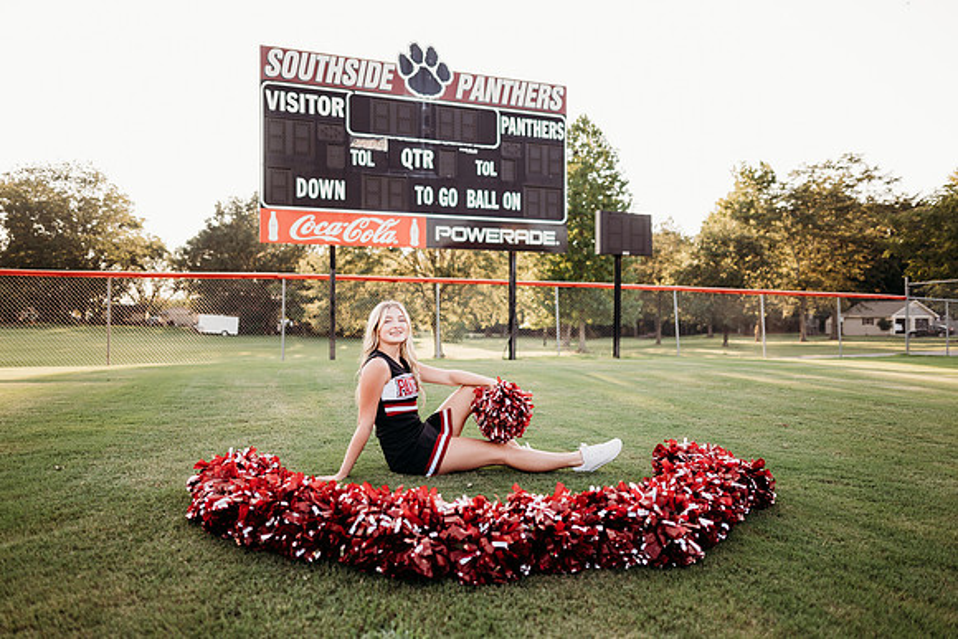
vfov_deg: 53.2
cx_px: 479
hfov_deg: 73.7
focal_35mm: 24
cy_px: 320
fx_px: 639
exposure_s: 1/500
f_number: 2
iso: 125
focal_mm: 24
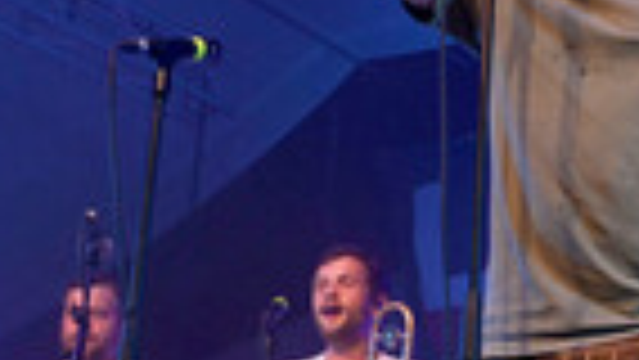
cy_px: 220
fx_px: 1966
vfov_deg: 10.5
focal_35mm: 116
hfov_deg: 18.2
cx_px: 560
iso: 3200
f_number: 6.3
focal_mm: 35
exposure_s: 1/60
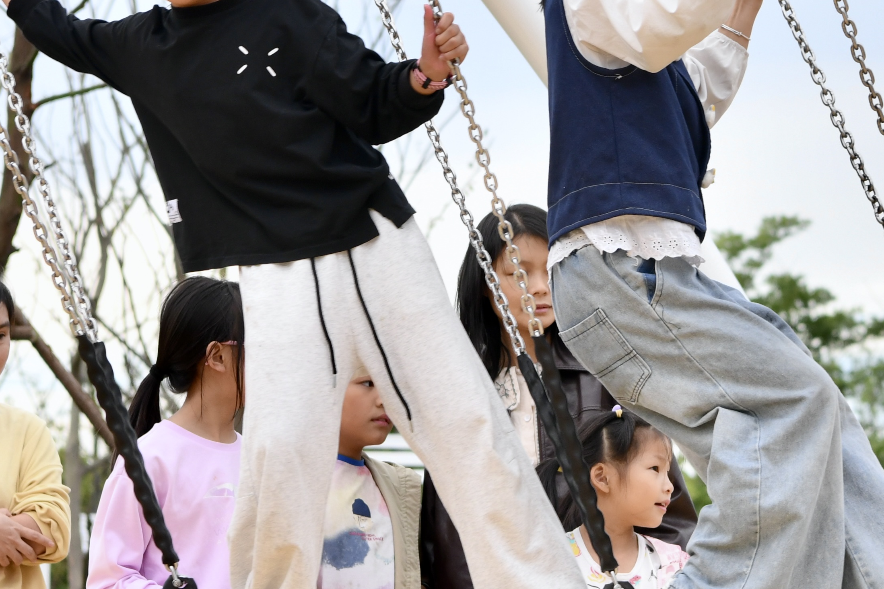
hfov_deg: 14.8
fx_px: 3389
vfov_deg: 9.9
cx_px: 647
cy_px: 204
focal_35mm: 138
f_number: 4.5
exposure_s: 1/400
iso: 400
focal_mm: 56
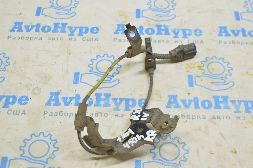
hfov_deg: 36.9
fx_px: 379
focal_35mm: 54
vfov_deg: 25.0
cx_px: 126
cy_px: 84
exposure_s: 1/20
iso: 400
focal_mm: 36
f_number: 5.6
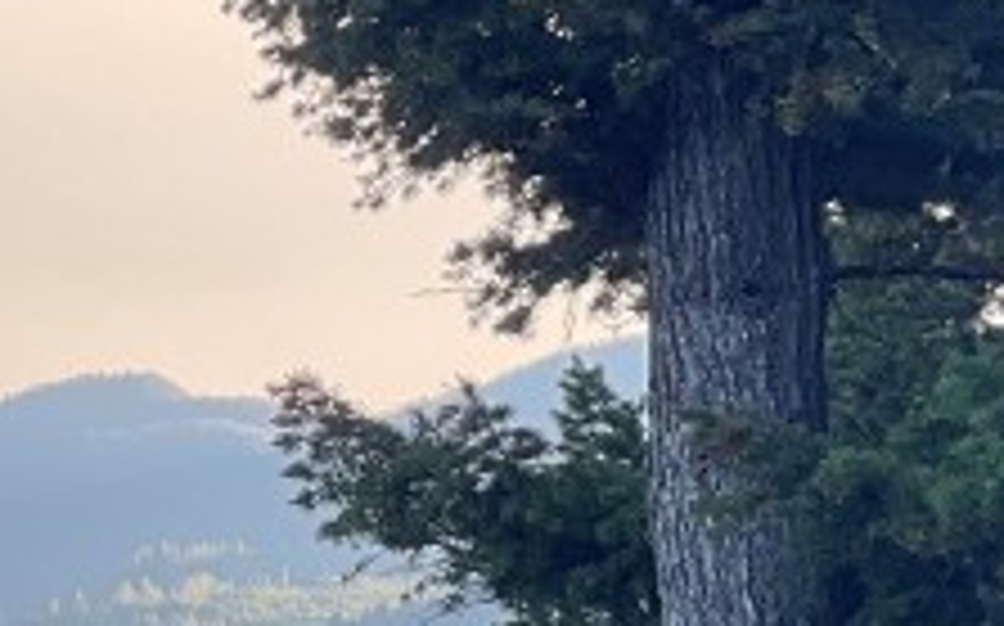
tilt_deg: -2.9
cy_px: 1031
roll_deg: -3.2
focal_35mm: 312
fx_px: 8531
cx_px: -806
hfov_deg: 6.6
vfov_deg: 4.2
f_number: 2.2
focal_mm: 7.5
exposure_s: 1/130
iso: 20
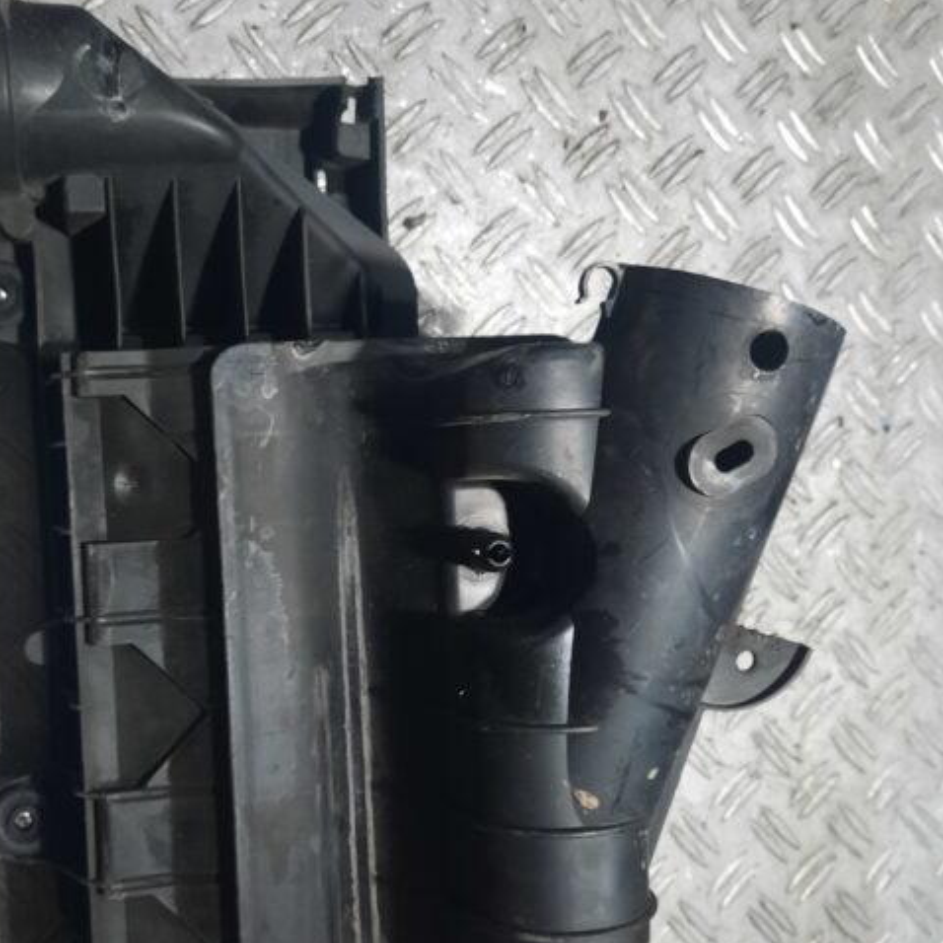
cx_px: 353
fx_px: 1140
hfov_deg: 44.6
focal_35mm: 37
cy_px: 493
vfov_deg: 44.9
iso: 250
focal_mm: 4.6
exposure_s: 1/30
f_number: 2
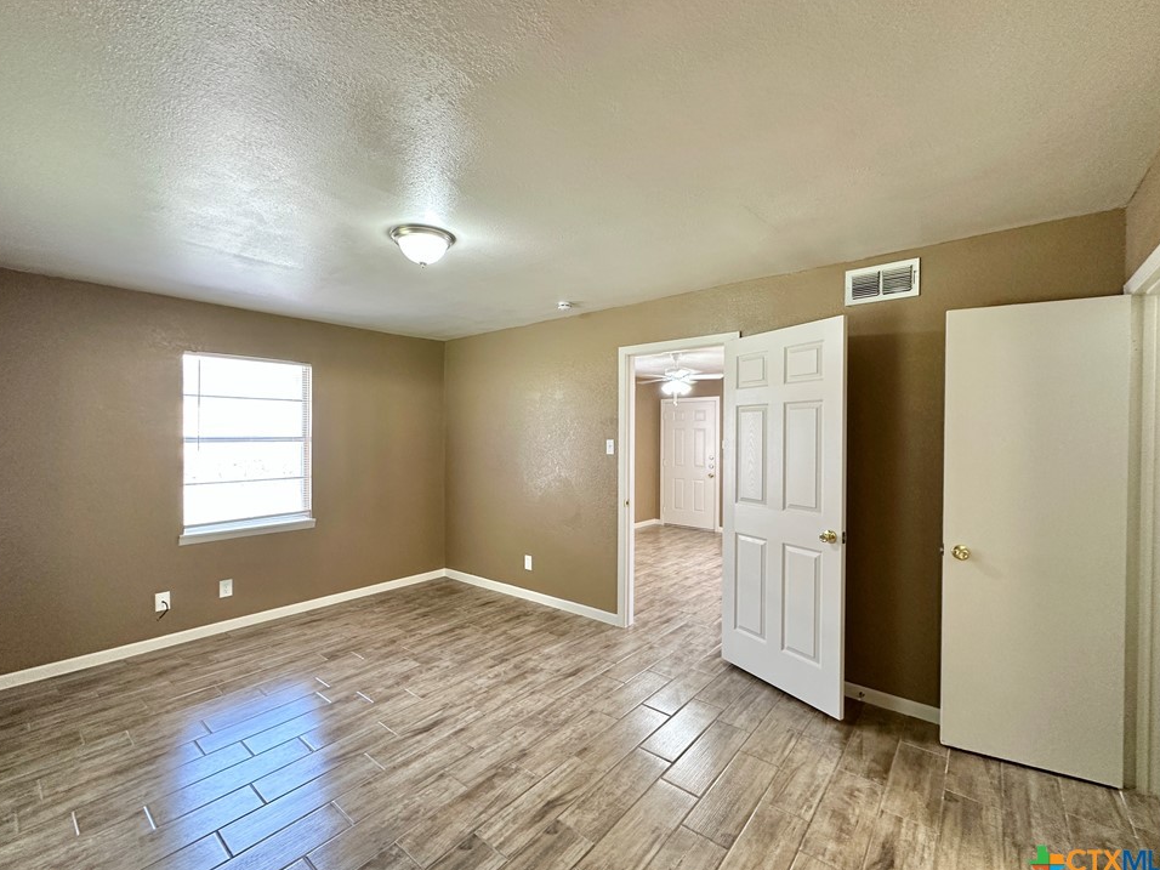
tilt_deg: -0.6
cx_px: 584
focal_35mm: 15
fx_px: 503
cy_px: 439
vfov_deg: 81.7
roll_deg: -1.2
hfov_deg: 98.2
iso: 200
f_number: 2.2
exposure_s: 1/60
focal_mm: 2.22
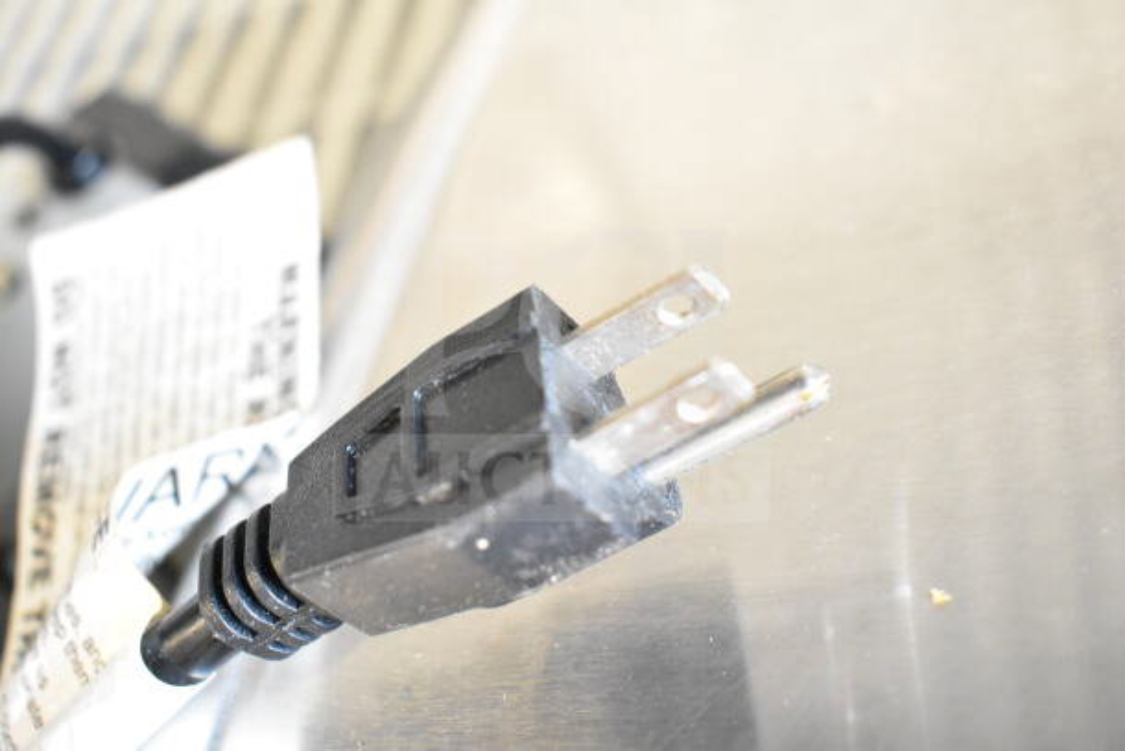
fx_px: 1406
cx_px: 562
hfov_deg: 43.6
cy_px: 376
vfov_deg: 29.9
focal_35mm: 45
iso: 3600
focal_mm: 30
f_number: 4.2
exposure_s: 1/50
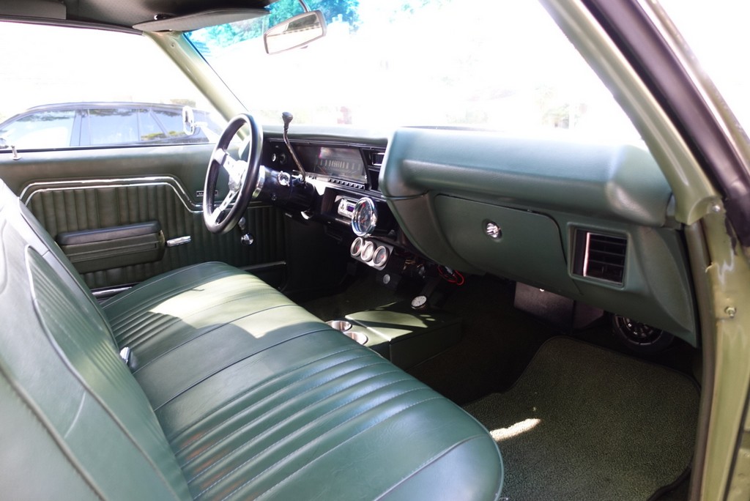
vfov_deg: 53.2
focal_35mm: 24
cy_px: 250
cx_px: 375
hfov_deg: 73.7
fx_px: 500
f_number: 2
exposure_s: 1/30
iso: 125
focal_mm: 9.4
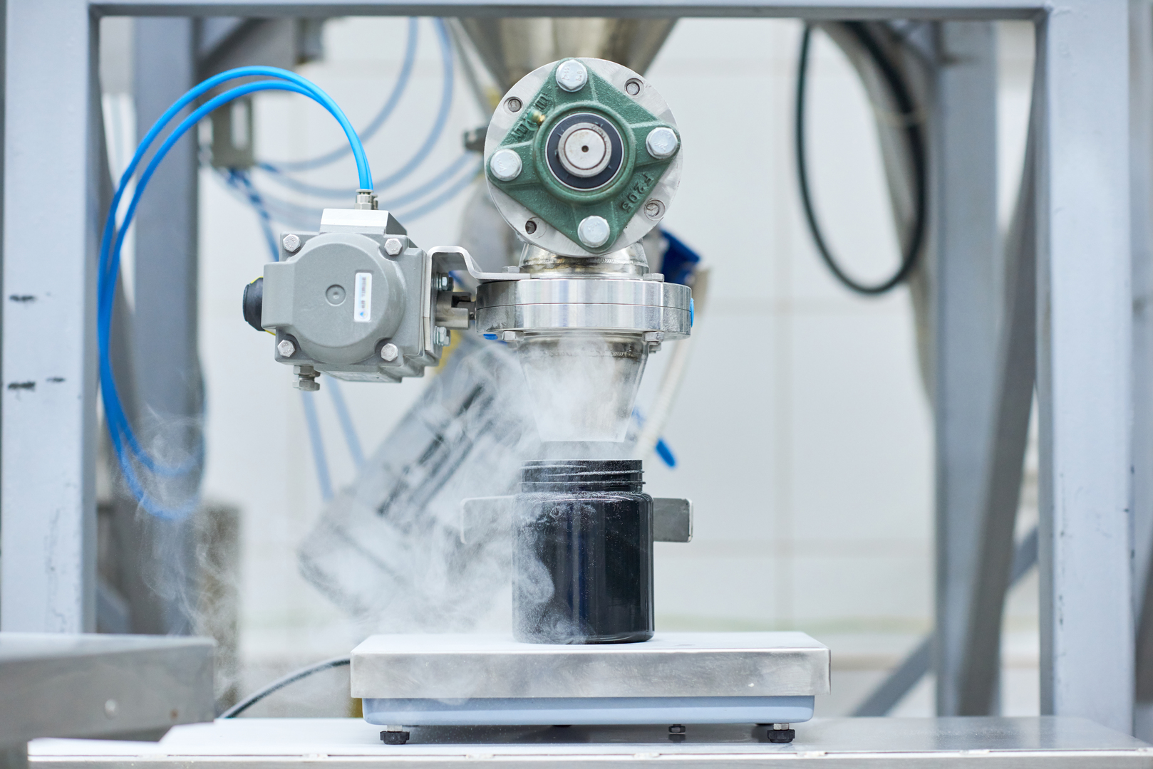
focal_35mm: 85
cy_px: 384
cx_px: 576
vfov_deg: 16.1
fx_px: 2723
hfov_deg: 23.9
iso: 800
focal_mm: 85
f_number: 2.8
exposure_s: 1/160
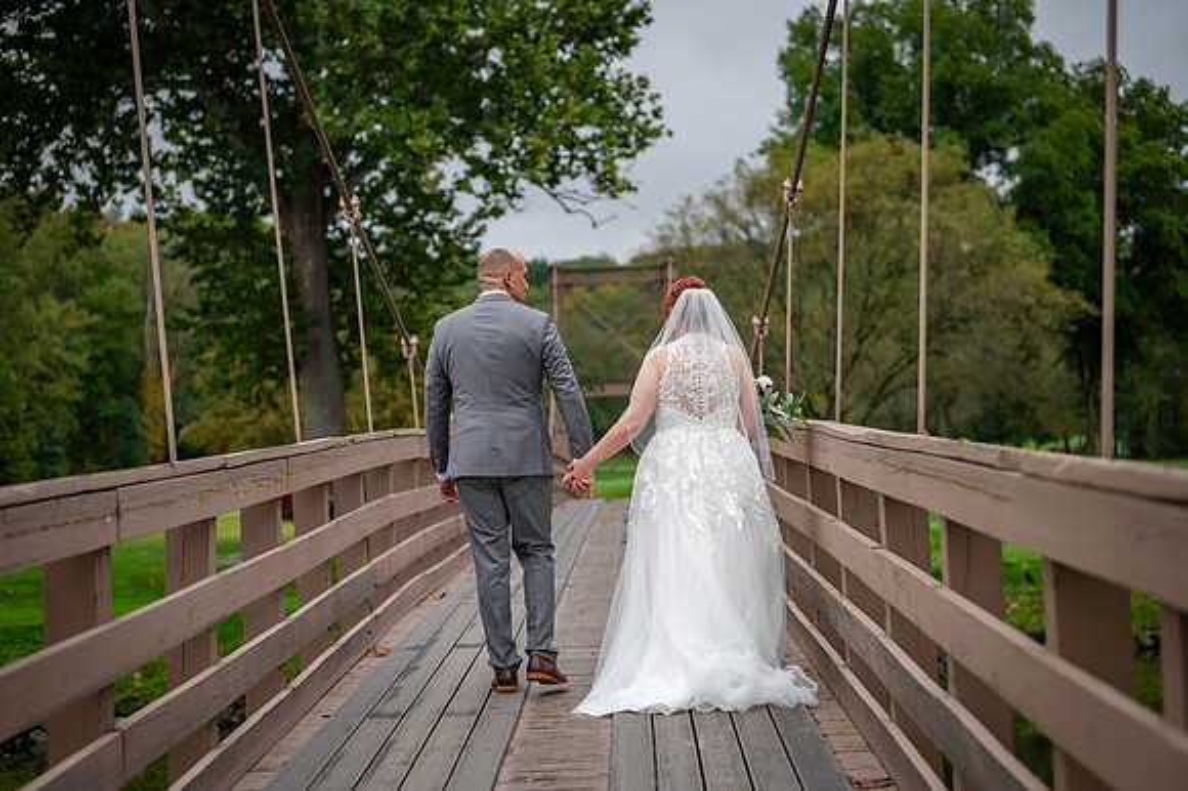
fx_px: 2309
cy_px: 396
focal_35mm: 70
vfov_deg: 19.4
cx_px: 594
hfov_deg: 28.9
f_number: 2.8
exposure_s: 1/2000
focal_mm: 70
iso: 640
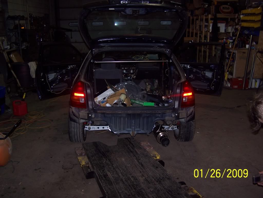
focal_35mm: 38
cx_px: 132
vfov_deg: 37.7
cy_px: 99
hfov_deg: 49.0
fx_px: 289
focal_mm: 6.3
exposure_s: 1/60
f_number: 2.8
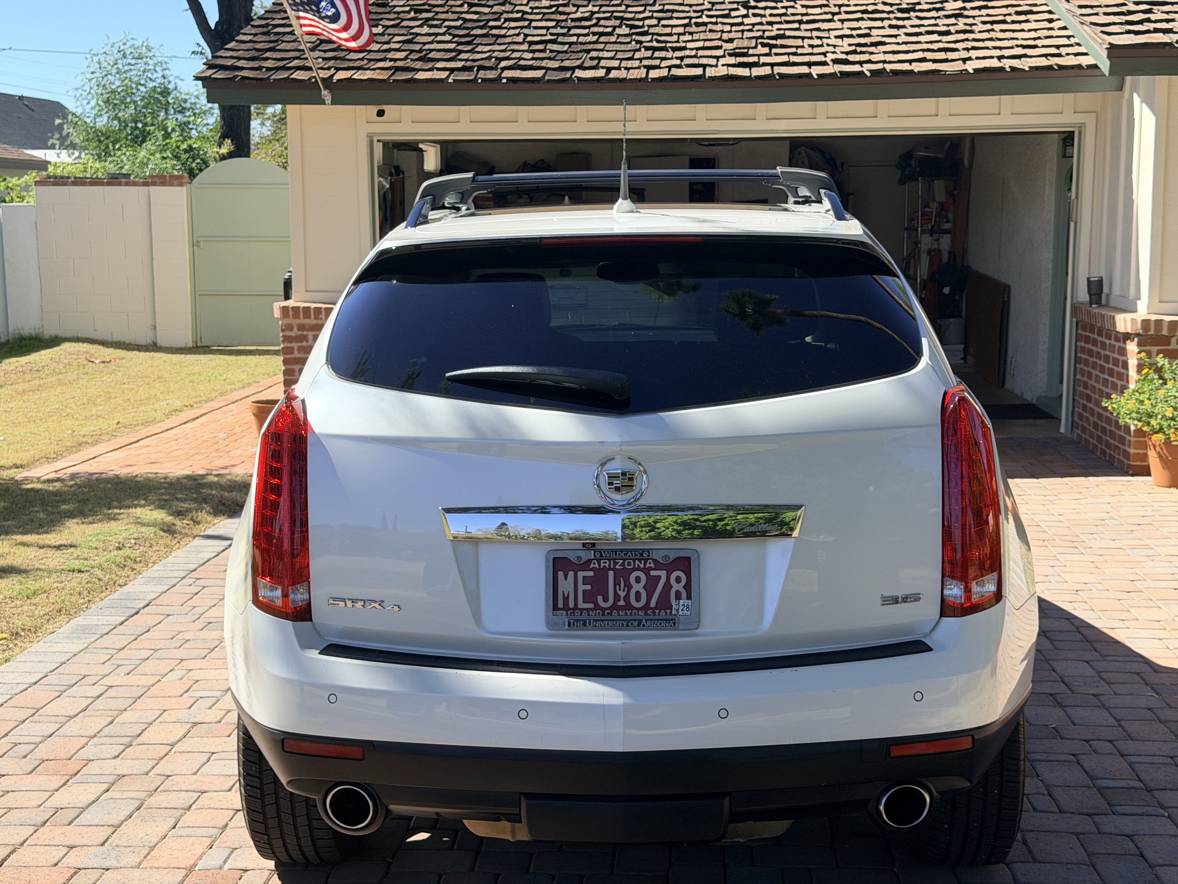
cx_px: 589
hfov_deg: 39.7
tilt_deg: -7.8
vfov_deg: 30.3
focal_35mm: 48
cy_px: 442
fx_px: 1633
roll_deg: +0.7
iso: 80
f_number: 1.78
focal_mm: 6.76
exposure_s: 1/2273
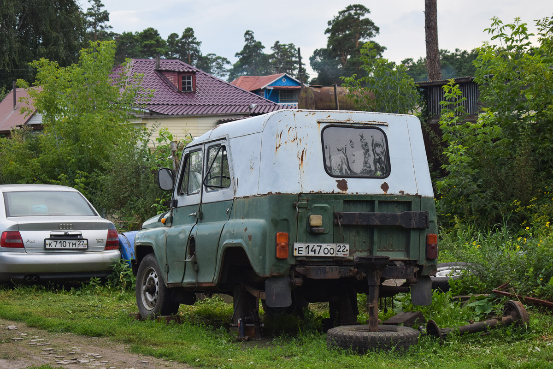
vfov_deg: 16.6
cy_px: 184
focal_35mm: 82
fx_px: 1267
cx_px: 276
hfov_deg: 24.6
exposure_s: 1/500
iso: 400
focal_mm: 55
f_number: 5.6
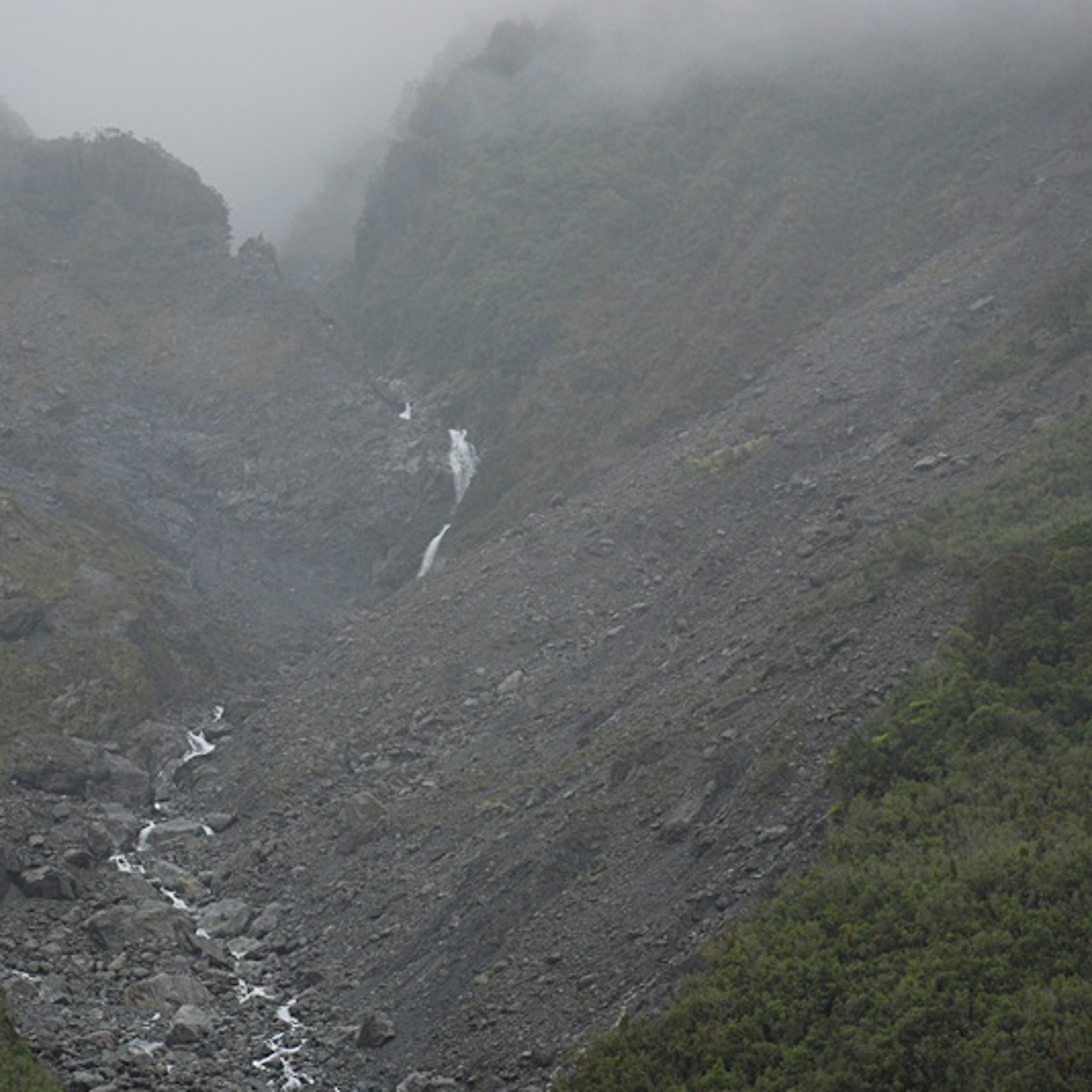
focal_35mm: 134
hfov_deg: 13.0
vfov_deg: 13.0
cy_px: 546
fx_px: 4783
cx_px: 421
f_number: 5.6
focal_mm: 70
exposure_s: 1/1250
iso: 400
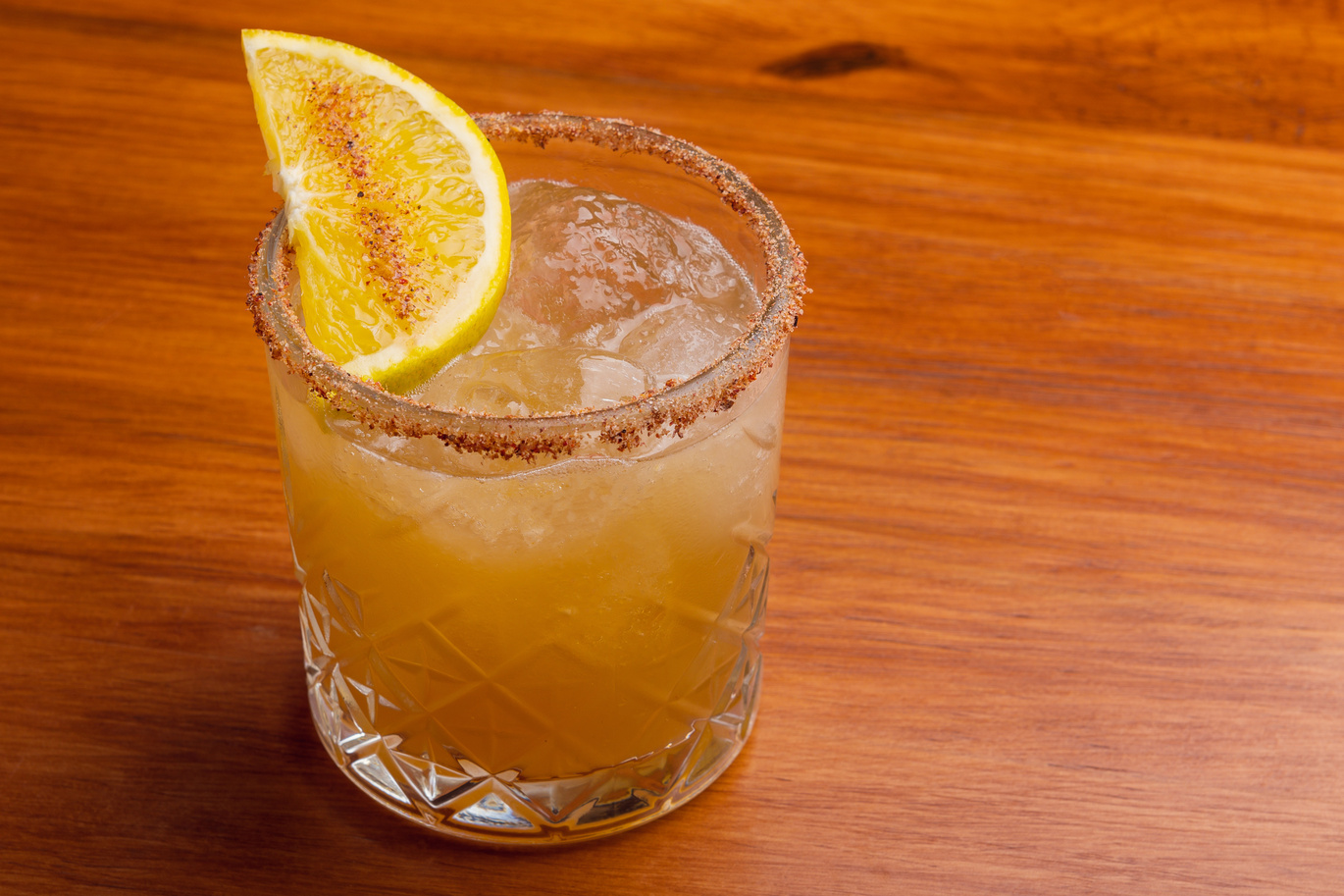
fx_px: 3471
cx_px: 672
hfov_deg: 21.9
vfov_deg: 14.7
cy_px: 448
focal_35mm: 93
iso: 100
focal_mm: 62
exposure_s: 1/160
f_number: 9
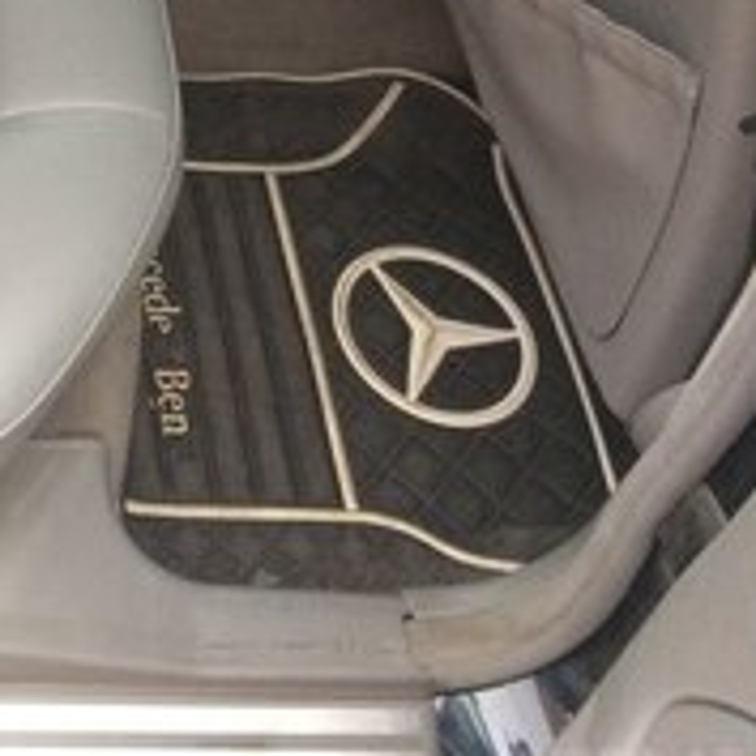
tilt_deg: -39.6
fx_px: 1779
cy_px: -235
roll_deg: -9.1
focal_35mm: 72
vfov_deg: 21.6
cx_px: -34
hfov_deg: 22.8
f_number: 2.2
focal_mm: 4.15
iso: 80
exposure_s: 1/33
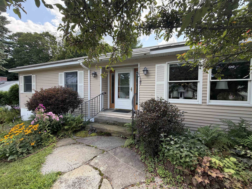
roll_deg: -0.5
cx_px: 126
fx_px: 102
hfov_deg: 102.1
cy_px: 94
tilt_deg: -1.7
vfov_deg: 85.7
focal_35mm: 14
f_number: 2.2
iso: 50
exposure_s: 1/224
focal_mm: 2.22
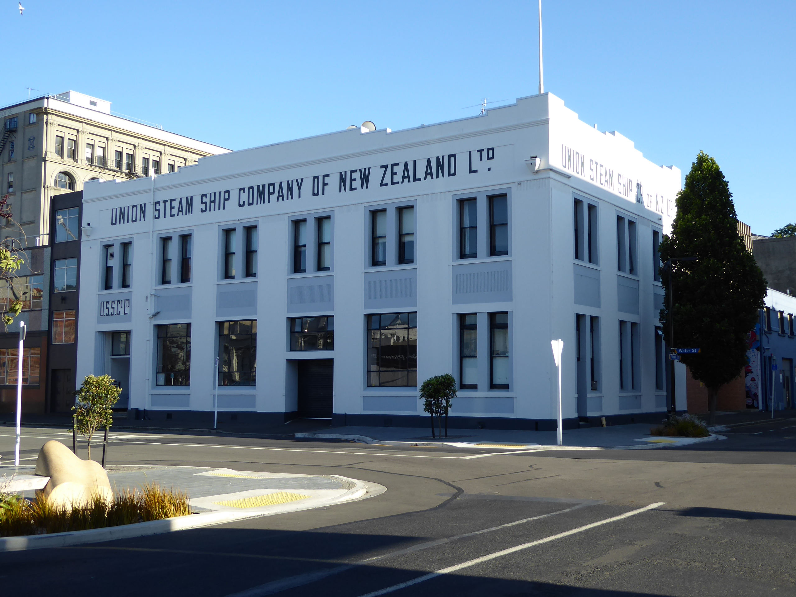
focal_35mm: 42
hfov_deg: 44.8
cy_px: 298
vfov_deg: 34.3
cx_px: 398
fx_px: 966
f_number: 3.8
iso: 80
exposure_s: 1/320
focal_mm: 7.2
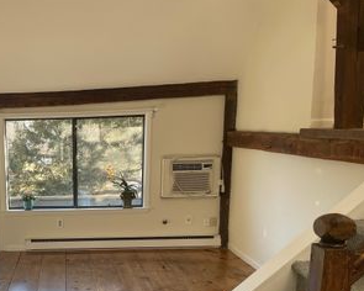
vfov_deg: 34.1
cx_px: 57
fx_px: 463
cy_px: 224
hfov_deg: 40.5
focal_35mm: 43
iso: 80
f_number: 1.6
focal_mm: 4.2
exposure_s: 1/121
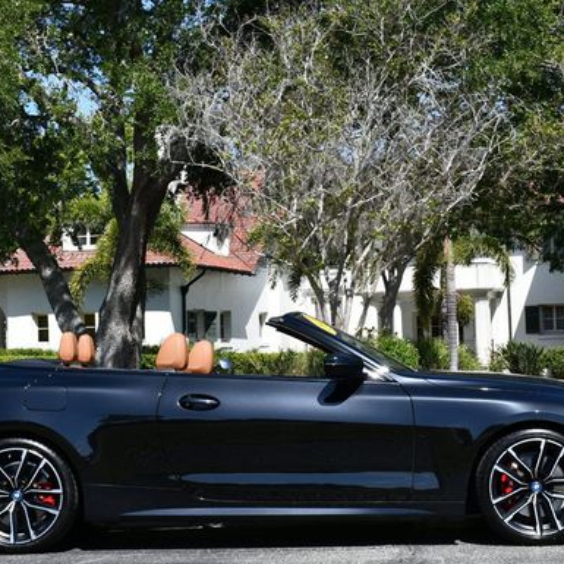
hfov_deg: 21.1
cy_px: 290
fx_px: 1512
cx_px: 277
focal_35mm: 82
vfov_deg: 21.1
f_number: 8
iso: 110
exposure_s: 1/250
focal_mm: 29
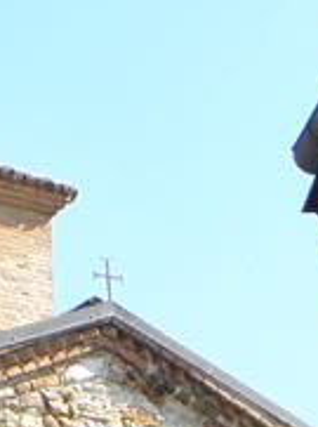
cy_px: 1085
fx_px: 3048
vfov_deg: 7.4
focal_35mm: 248
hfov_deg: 5.9
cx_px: -137
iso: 100
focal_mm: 5
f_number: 3.5
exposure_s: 1/400
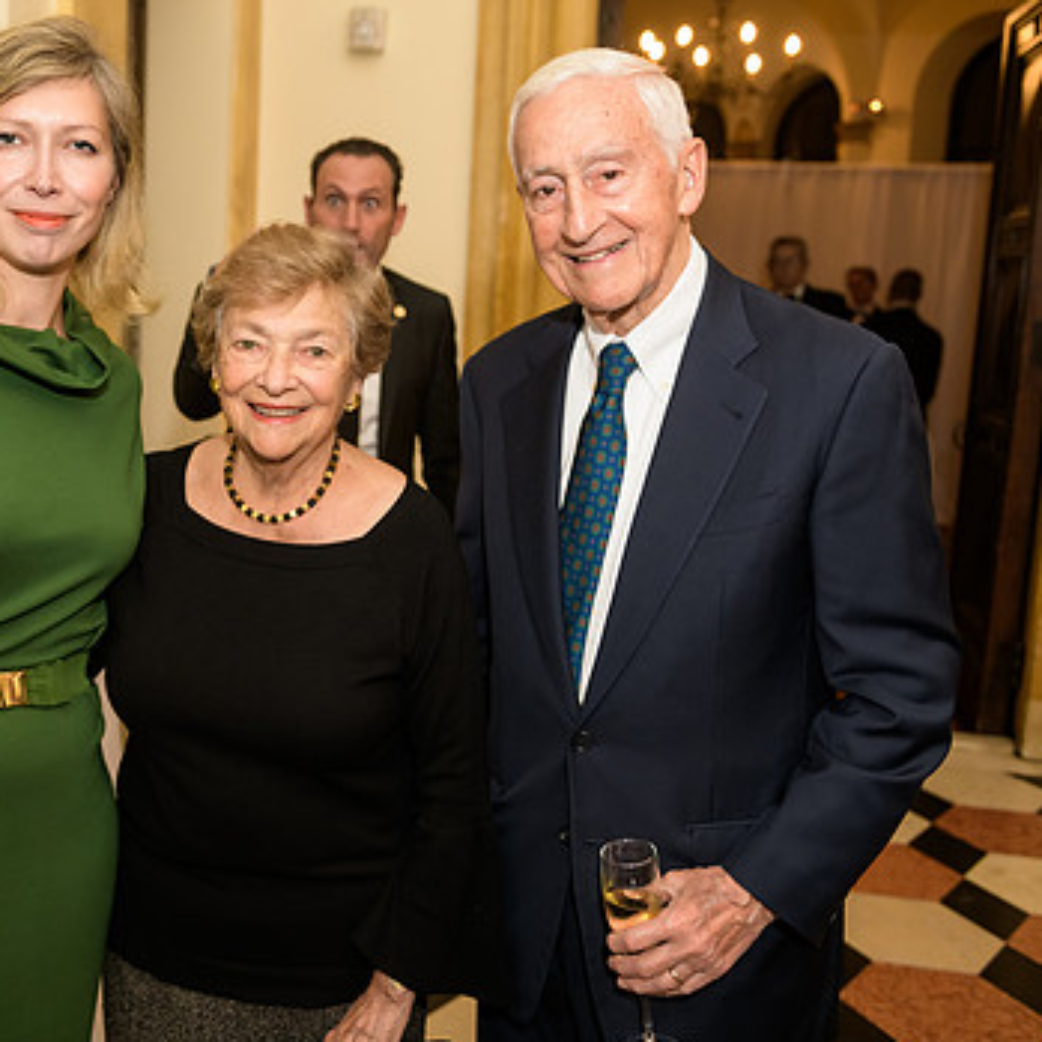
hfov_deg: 39.9
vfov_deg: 40.9
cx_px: 278
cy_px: 479
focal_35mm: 41
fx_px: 1396
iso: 1000
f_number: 3.2
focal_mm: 29
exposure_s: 1/125
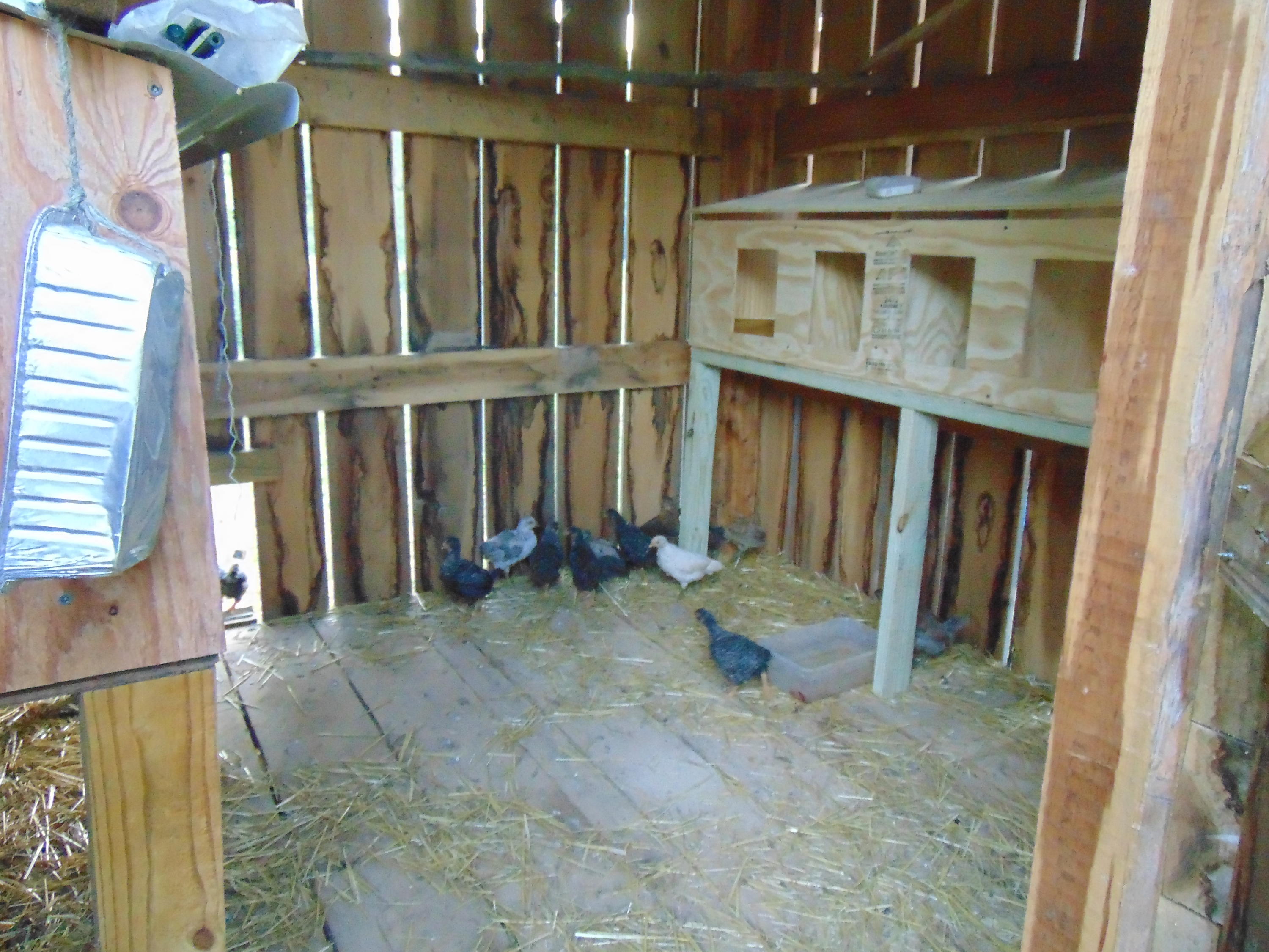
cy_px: 476
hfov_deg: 69.4
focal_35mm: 25
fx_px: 916
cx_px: 634
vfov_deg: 54.9
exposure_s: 1/50
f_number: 3
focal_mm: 4.5
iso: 800
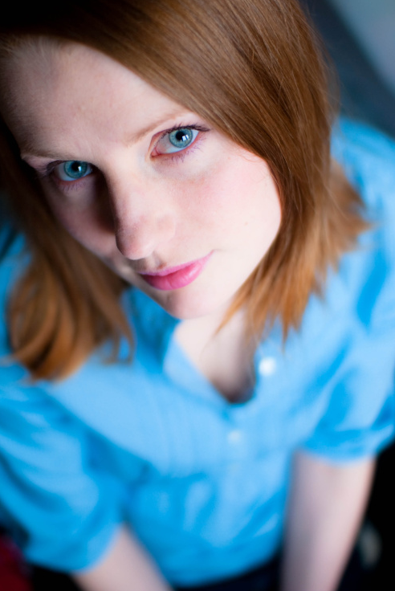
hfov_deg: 26.0
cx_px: 182
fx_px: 854
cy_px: 275
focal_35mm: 52
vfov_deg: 38.1
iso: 100
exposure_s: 1/200
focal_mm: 30
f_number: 1.4
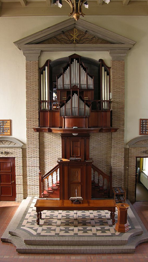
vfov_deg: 51.6
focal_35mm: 39
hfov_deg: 30.4
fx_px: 272
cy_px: 129
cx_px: 70
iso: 50
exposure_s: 1/2
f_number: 2.8
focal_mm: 8.9
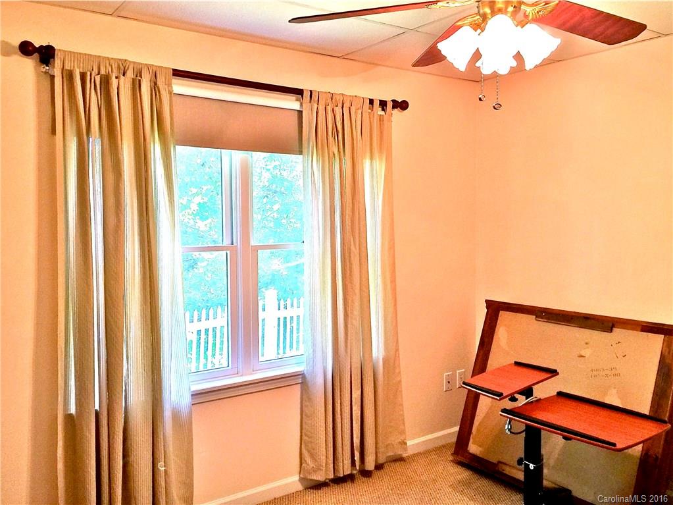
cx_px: 336
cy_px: 252
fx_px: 564
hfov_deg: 61.7
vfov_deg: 48.2
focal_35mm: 29
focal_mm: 4.15
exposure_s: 1/30
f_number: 2.2
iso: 40
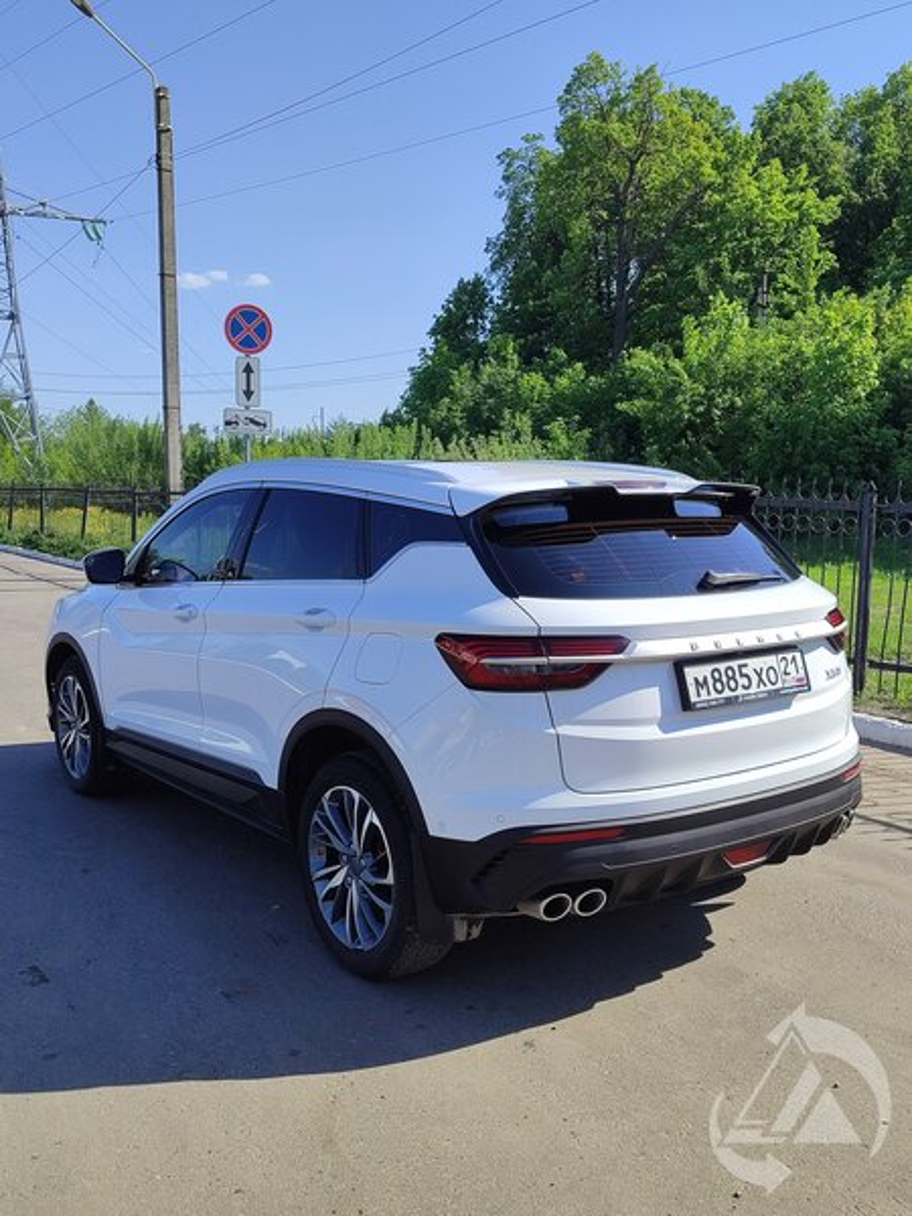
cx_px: 456
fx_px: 878
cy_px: 608
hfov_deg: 54.9
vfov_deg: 69.4
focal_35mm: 25
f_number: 1.89
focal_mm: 5.95
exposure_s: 1/852
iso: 50
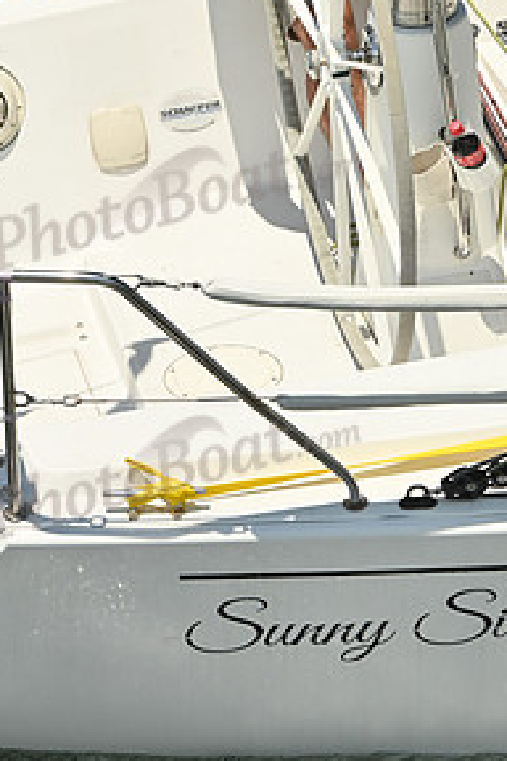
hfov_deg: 4.9
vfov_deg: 7.3
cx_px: 498
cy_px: 29
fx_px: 5957
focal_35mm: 282
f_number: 10
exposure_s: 1/1250
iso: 250
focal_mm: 140
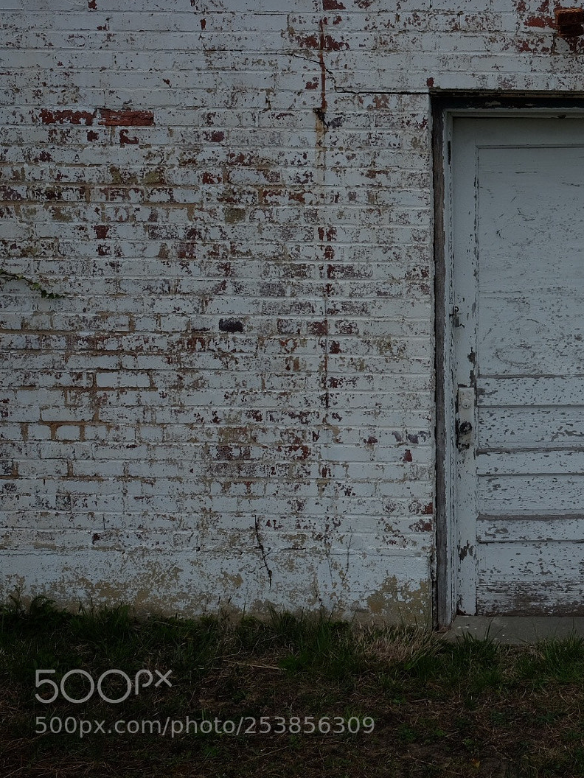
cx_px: 579
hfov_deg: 27.0
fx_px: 1147
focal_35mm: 51
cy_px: 390
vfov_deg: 37.5
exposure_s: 1/140
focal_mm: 23
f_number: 7.1
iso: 200
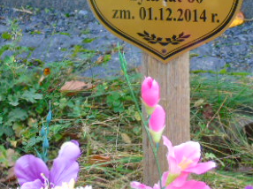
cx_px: 176
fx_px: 2322
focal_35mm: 318
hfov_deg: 6.2
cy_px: 33
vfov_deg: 4.7
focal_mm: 25
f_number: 4.7
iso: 500
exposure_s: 1/60
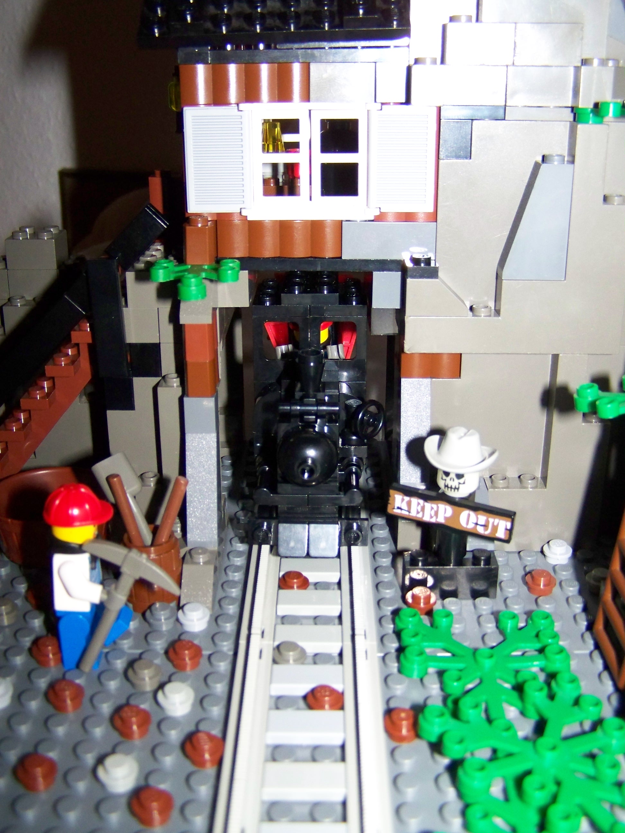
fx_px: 915
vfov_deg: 49.0
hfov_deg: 37.7
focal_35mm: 38
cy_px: 416
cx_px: 312
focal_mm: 6.3
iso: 200
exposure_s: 1/30
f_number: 2.8
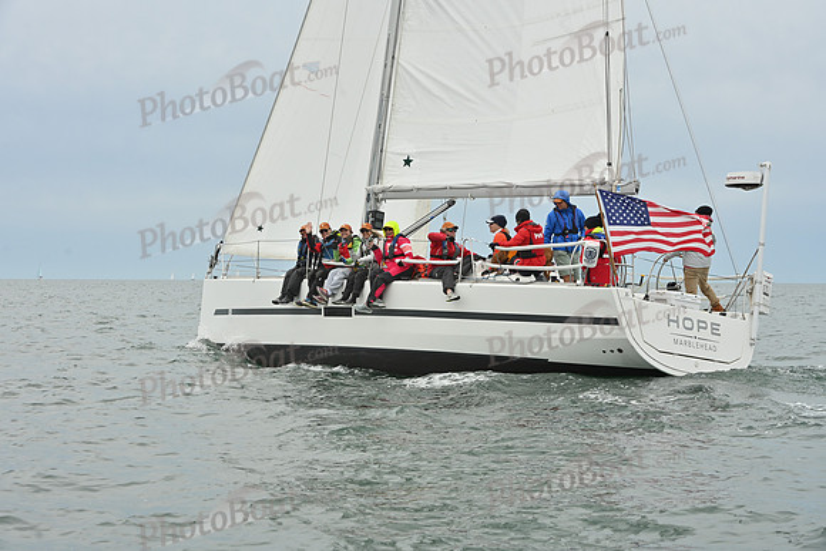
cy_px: 276
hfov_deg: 26.0
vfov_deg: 17.5
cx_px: 413
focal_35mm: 78
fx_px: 1790
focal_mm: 78
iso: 320
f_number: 11
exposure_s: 1/1000
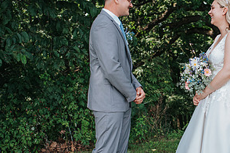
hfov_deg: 28.6
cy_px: 85
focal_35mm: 69
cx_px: 187
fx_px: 441
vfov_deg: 19.7
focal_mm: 35
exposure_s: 1/200
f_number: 2.8
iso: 100
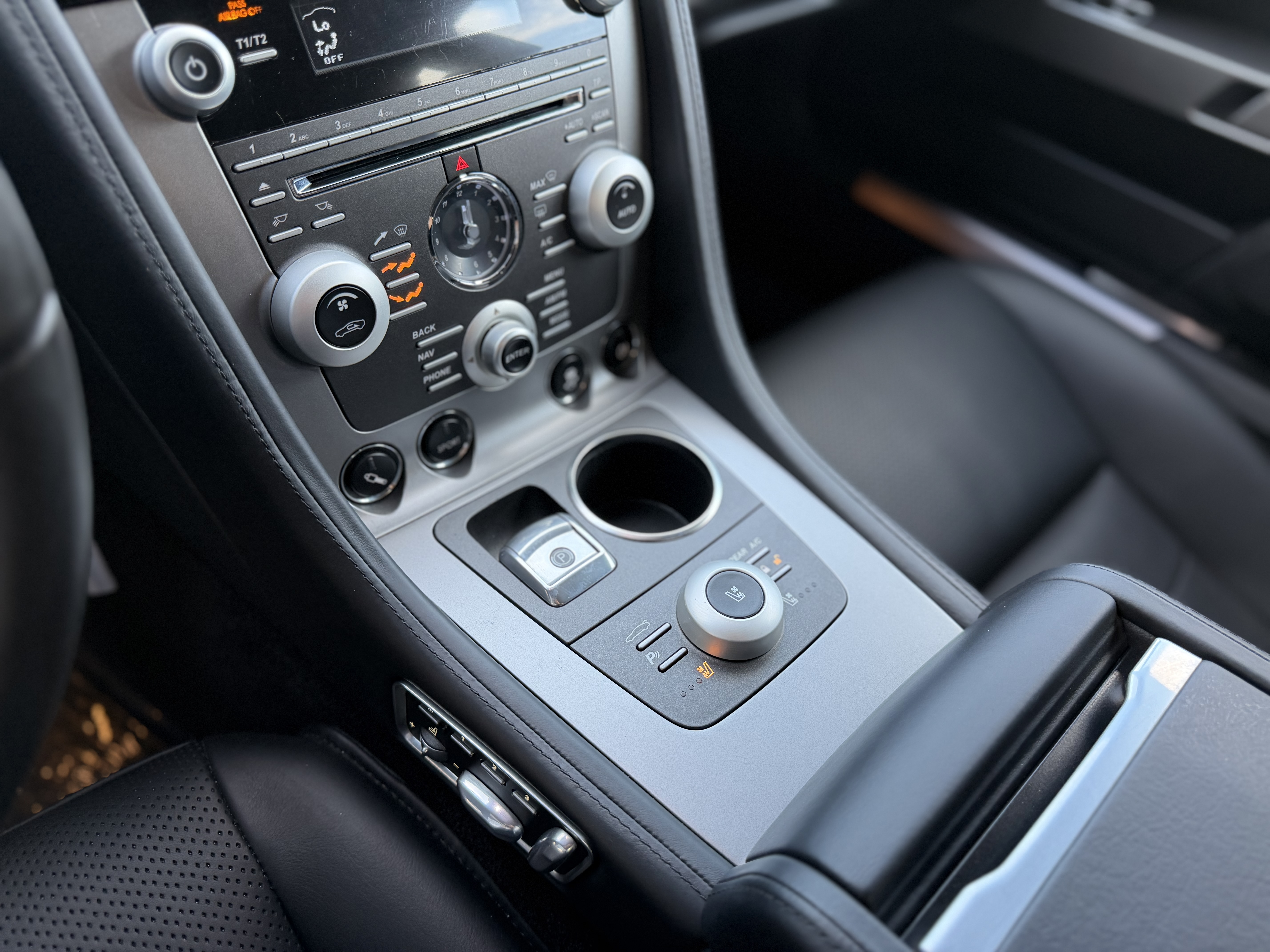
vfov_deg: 56.8
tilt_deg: -48.3
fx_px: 881
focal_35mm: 24
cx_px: 635
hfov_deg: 71.6
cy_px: 476
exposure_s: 1/83
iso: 200
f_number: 1.78
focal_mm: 6.76
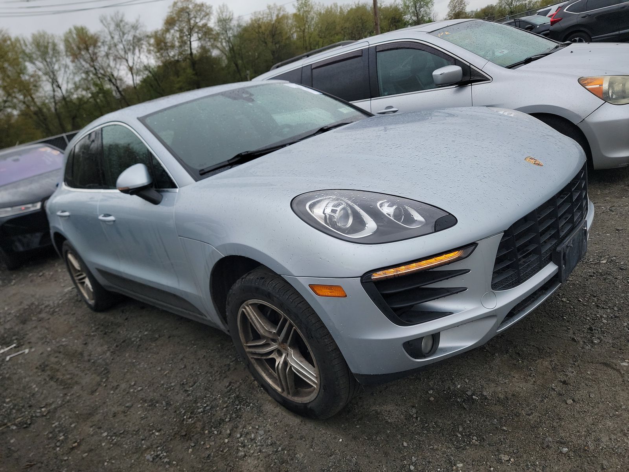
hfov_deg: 71.6
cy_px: 236
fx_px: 436
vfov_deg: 56.8
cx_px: 314
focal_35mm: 24
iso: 50
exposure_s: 1/196
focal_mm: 6.7
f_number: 1.8
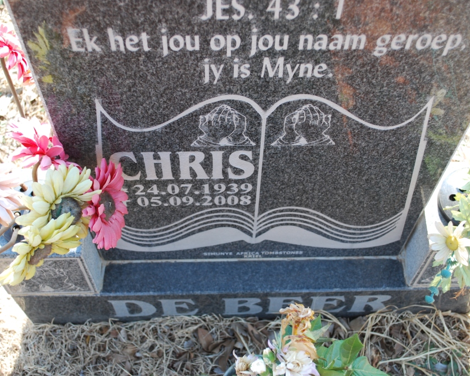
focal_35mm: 51
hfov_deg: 36.7
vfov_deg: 29.7
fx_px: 709
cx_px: 242
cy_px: 189
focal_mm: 30
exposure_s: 1/125
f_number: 5.6
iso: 200
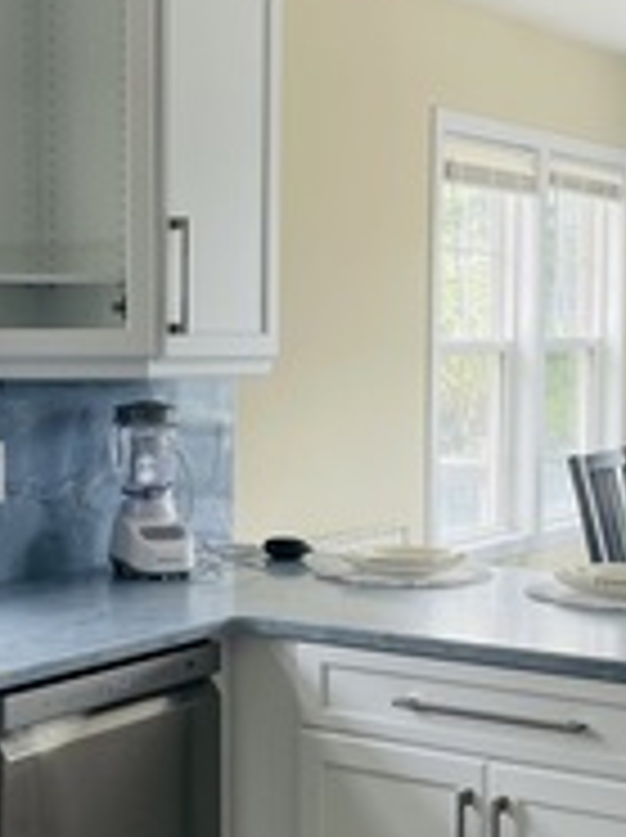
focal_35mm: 70
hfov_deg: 20.8
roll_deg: +0.5
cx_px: 137
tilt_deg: -3.6
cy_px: 482
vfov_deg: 27.8
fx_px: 1692
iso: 40
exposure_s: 1/121
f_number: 1.6
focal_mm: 4.2
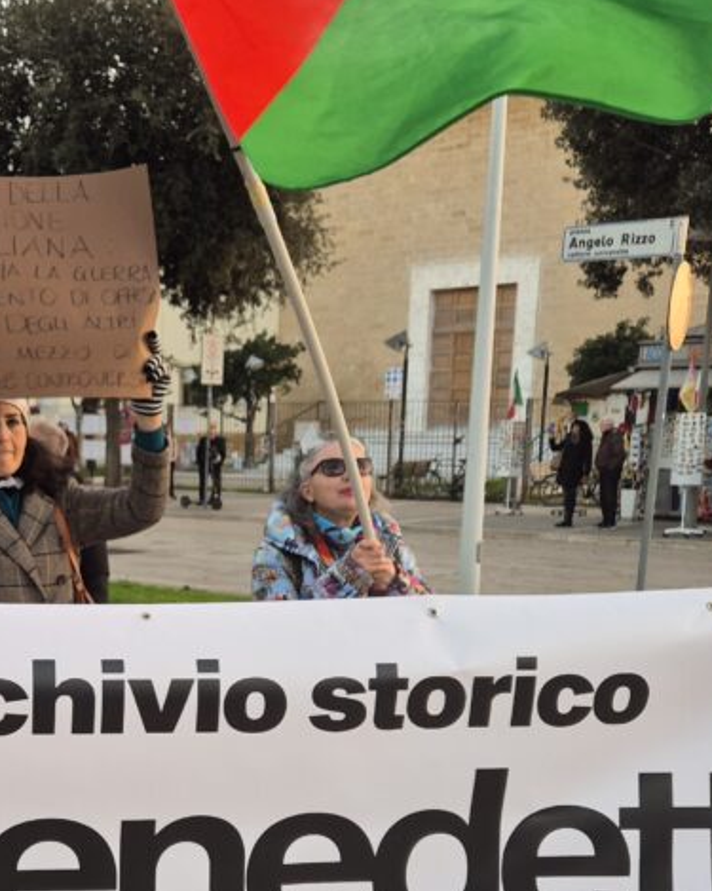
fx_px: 1291
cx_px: 101
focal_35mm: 49
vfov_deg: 37.2
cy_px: 661
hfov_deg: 29.8
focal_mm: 5.4
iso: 50
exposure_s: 1/180
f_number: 1.8
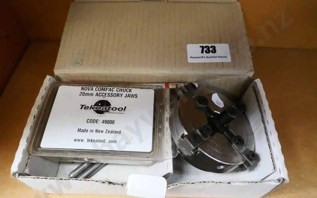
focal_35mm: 26
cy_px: 112
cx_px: 159
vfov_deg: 47.5
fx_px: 225
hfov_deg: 70.4
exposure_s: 1/125
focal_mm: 12
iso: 6400
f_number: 5.6
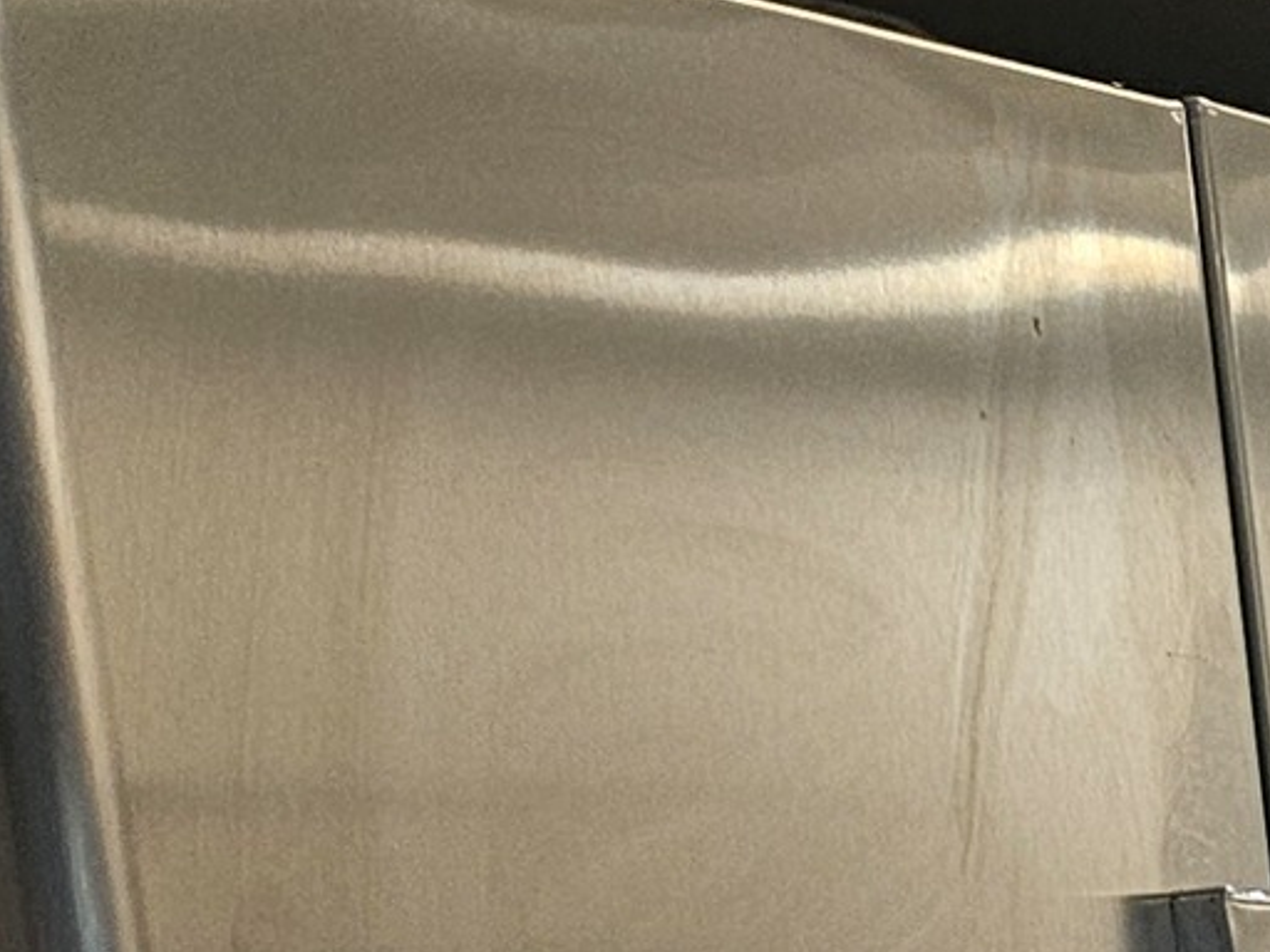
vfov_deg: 9.1
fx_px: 5063
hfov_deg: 11.1
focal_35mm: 138
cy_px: 2648
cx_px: 3368
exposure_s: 1/120
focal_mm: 5.4
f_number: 1.8
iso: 100
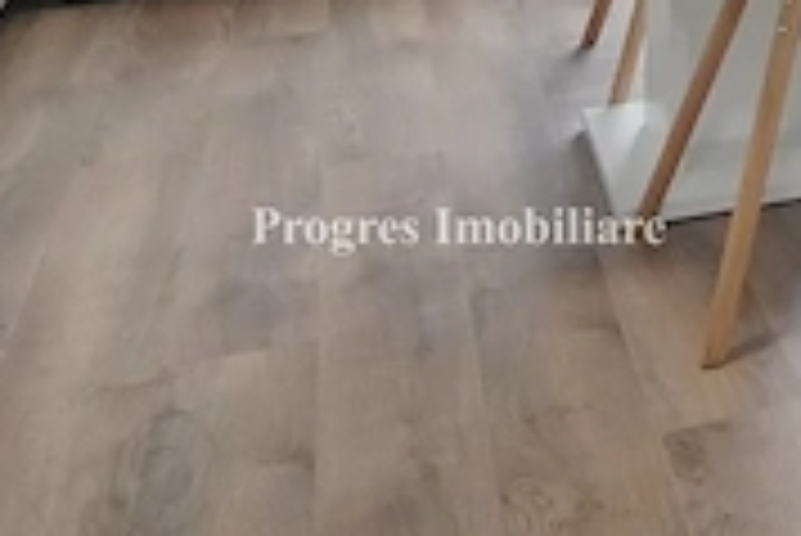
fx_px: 1688
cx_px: 1368
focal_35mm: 76
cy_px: -534
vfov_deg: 14.8
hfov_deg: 20.5
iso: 2500
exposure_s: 1/60
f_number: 7.1
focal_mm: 9
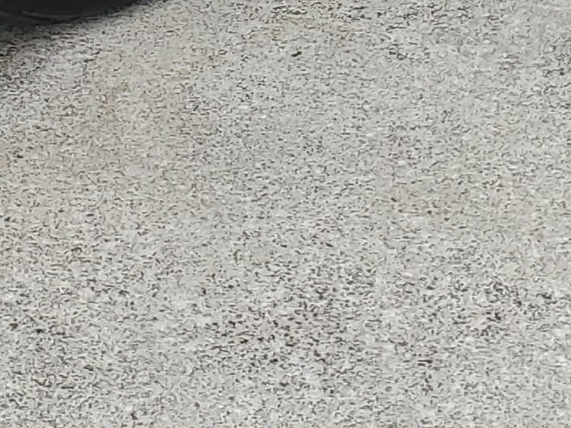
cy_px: -588
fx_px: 2474
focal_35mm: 150
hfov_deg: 13.2
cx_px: 219
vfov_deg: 9.0
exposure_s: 1/705
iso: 50
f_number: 2.4
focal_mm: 4.3
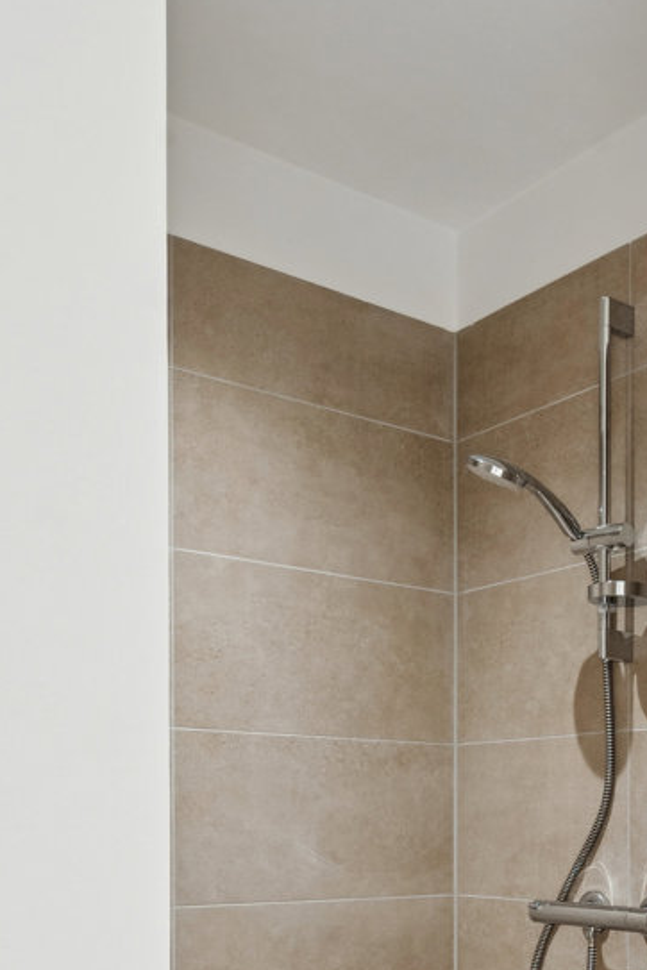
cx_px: 554
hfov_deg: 30.1
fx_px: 1162
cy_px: 849
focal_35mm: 43
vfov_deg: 42.1
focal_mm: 19.5
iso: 400
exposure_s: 1/8
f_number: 8
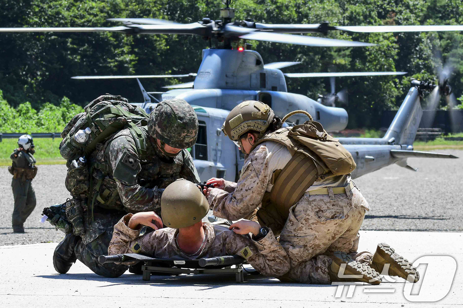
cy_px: 154
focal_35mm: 147
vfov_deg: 9.3
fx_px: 1890
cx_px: 232
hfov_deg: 14.0
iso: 320
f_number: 10
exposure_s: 1/250
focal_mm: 98
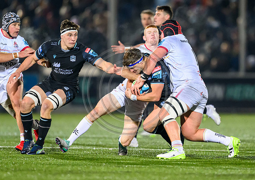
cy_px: 90
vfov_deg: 2.3
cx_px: 182
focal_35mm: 632
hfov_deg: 3.2
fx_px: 4555
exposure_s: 1/1250
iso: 6400
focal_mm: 400
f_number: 3.2
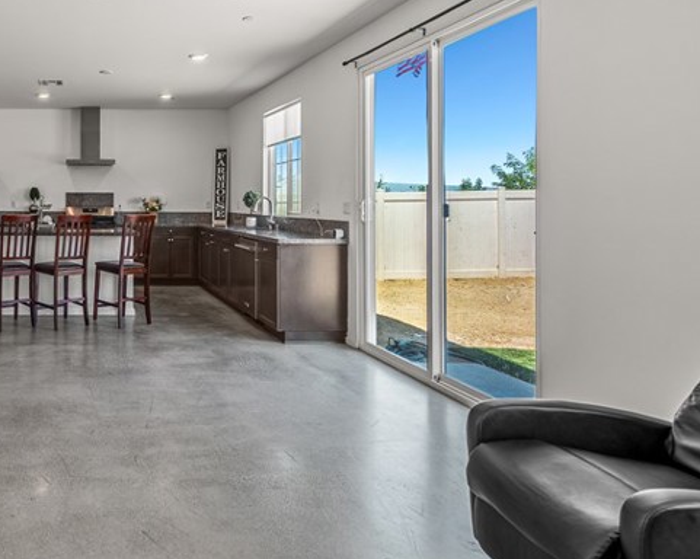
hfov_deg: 60.1
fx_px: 497
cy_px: 177
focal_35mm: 24
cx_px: 74
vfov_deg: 57.1
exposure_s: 1/320
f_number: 8
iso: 200
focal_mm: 12
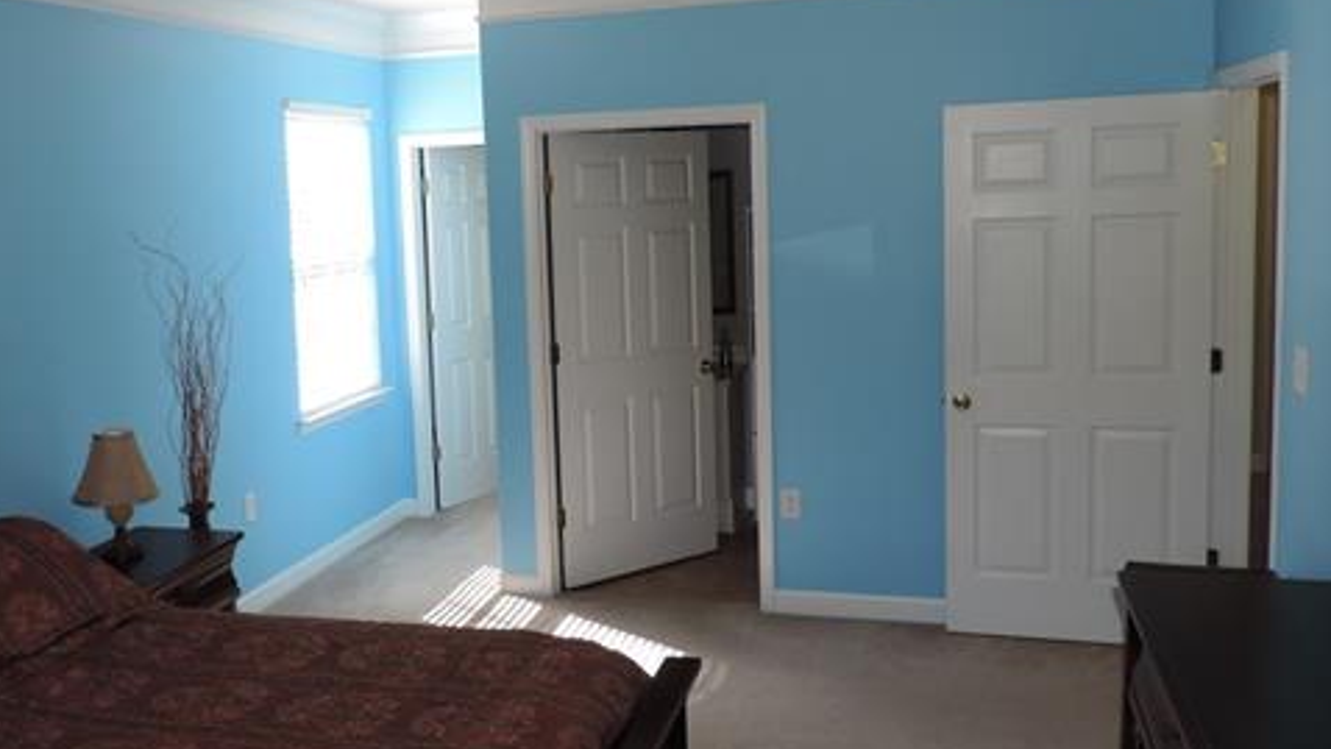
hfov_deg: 56.1
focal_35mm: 35
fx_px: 1235
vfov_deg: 33.7
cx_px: 512
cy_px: 320
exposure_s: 1/50
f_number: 3
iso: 80
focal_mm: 4.3
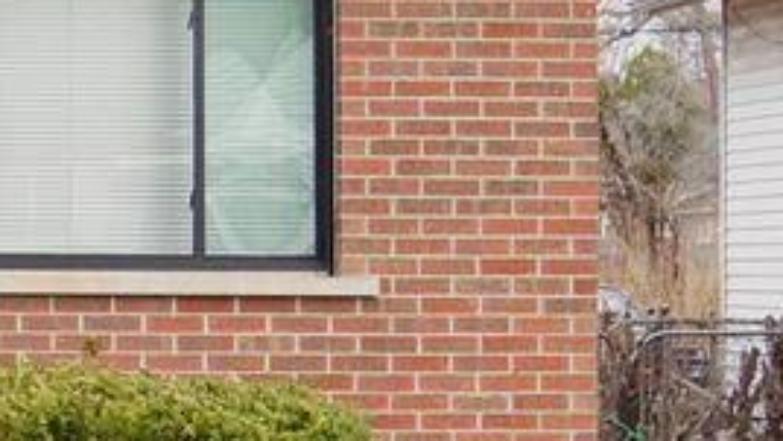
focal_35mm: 180
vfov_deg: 6.8
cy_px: 168
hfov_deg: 11.2
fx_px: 3739
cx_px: -616
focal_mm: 30
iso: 1600
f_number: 4.5
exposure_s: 1/800
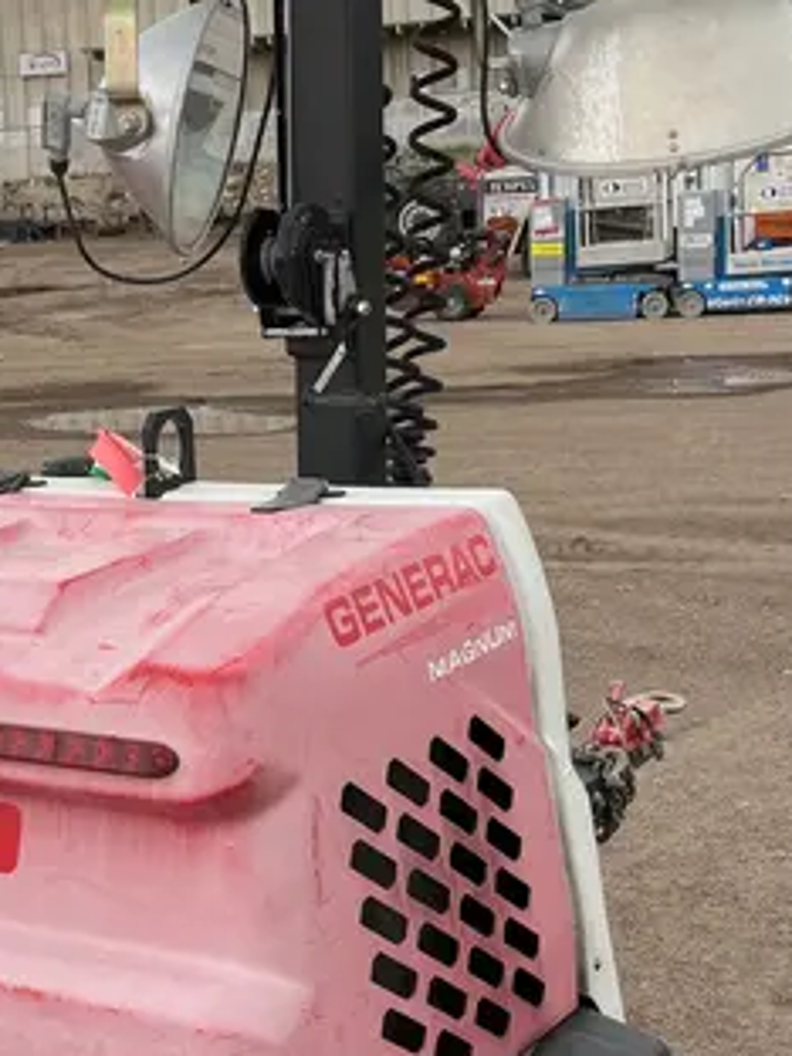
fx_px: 1861
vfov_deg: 31.6
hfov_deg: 23.8
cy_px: 631
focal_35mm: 61
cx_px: 190
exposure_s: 1/280
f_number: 1.6
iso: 40
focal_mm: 5.1
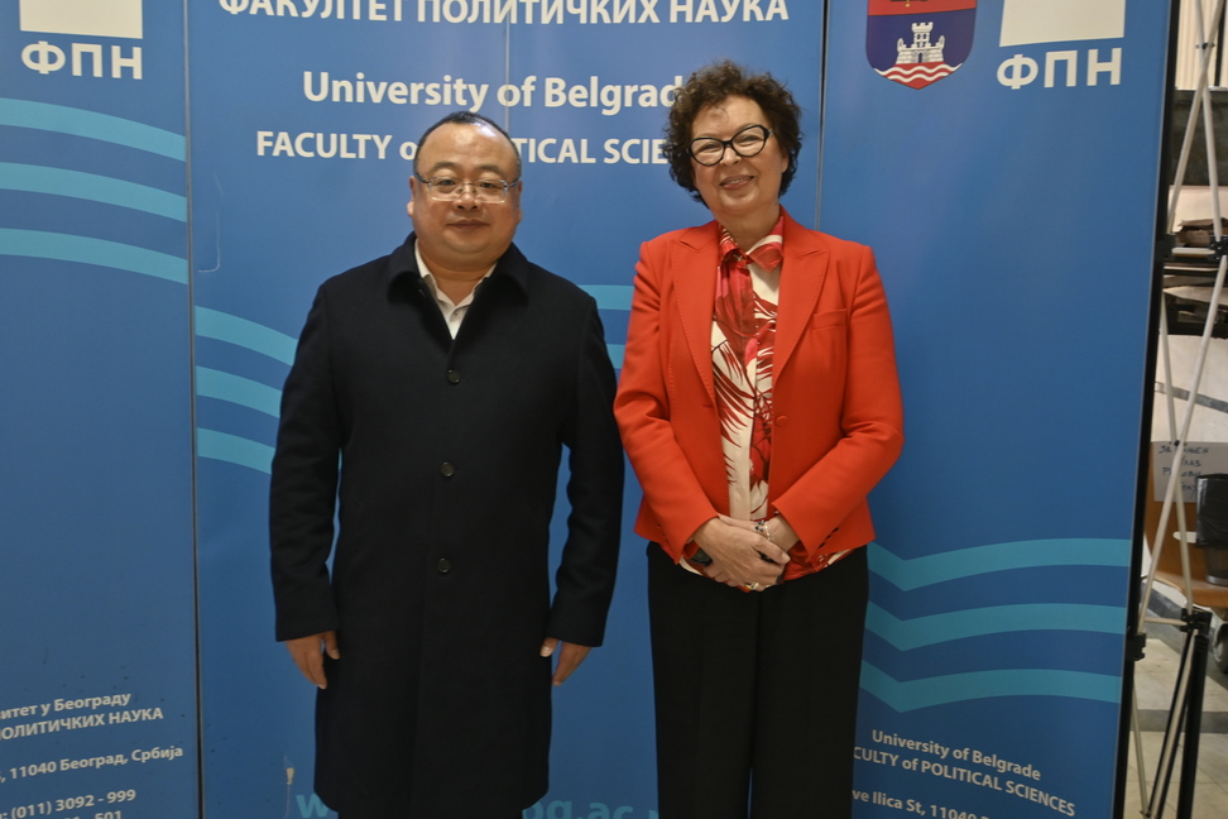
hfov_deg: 49.0
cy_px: 396
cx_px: 590
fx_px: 1348
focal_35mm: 40
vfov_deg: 33.8
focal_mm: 25
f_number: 4.2
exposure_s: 1/13
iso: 500
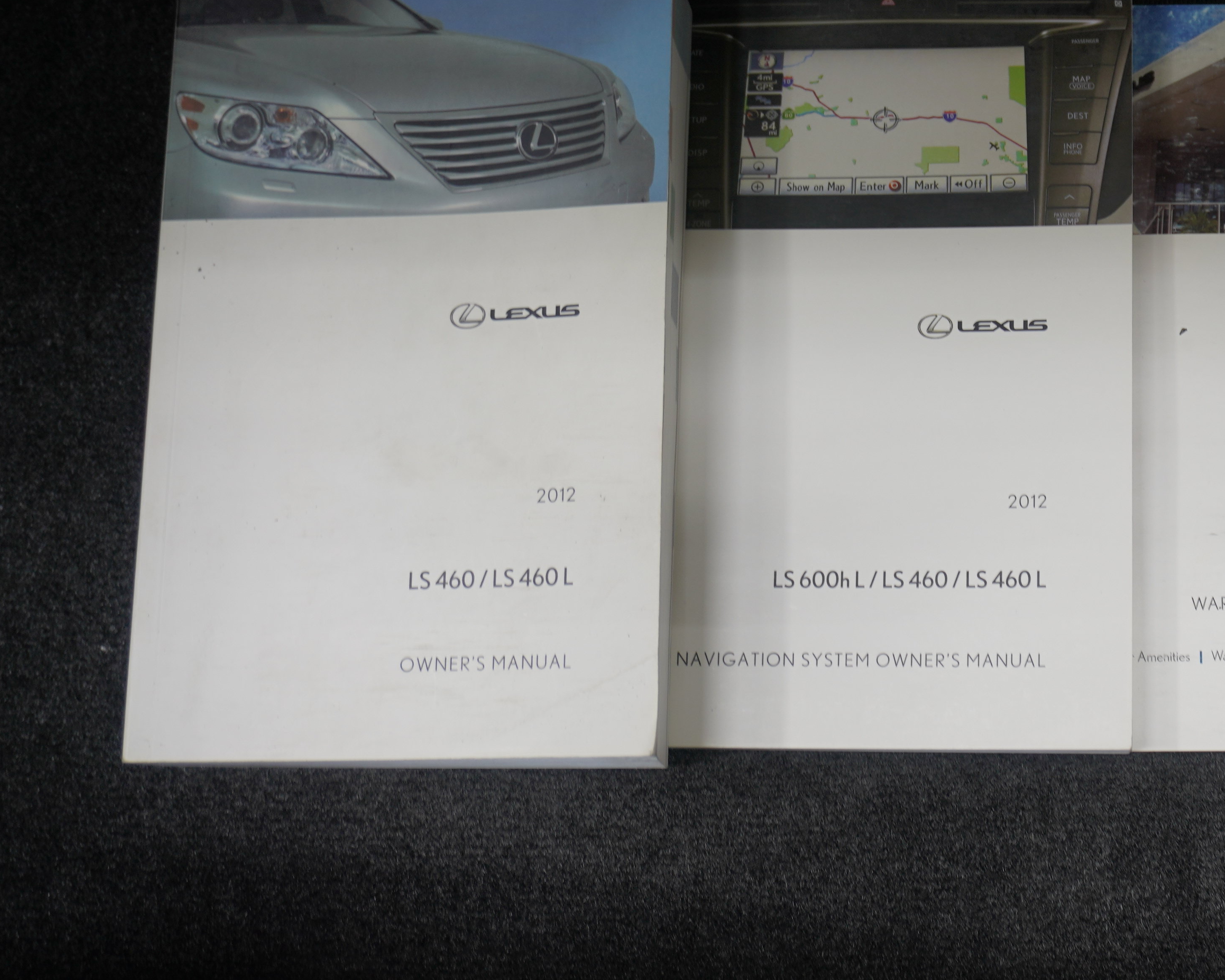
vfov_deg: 27.6
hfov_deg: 32.9
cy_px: 423
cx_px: 1038
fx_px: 1994
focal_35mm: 55
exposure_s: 1/60
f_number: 4
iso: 100
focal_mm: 22
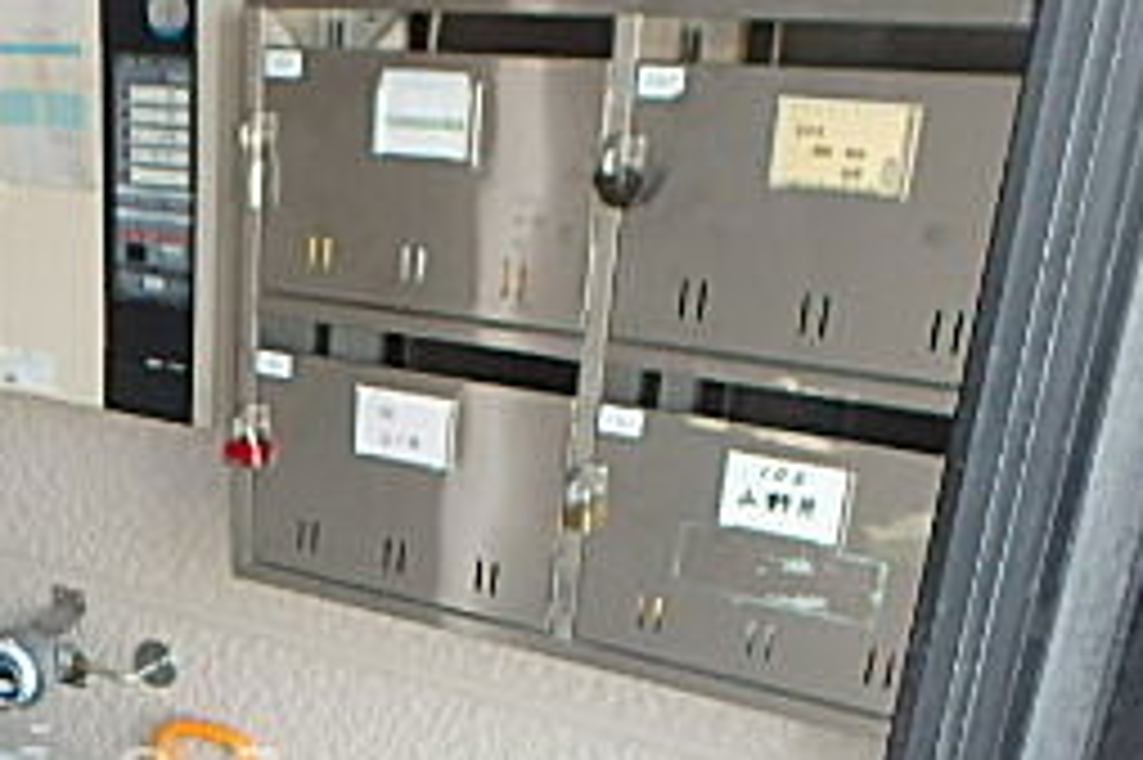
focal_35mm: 55
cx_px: -4
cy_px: 778
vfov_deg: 23.5
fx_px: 1745
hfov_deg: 33.2
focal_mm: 3.7
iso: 200
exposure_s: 1/60
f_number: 3.5
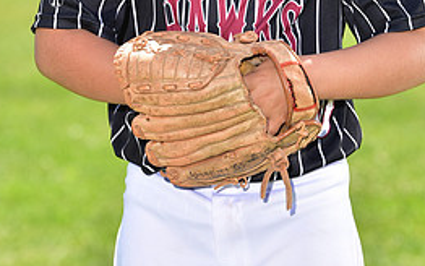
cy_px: -102
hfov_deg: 6.9
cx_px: 225
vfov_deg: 4.3
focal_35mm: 305
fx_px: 3534
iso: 100
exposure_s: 1/250
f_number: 5
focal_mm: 135
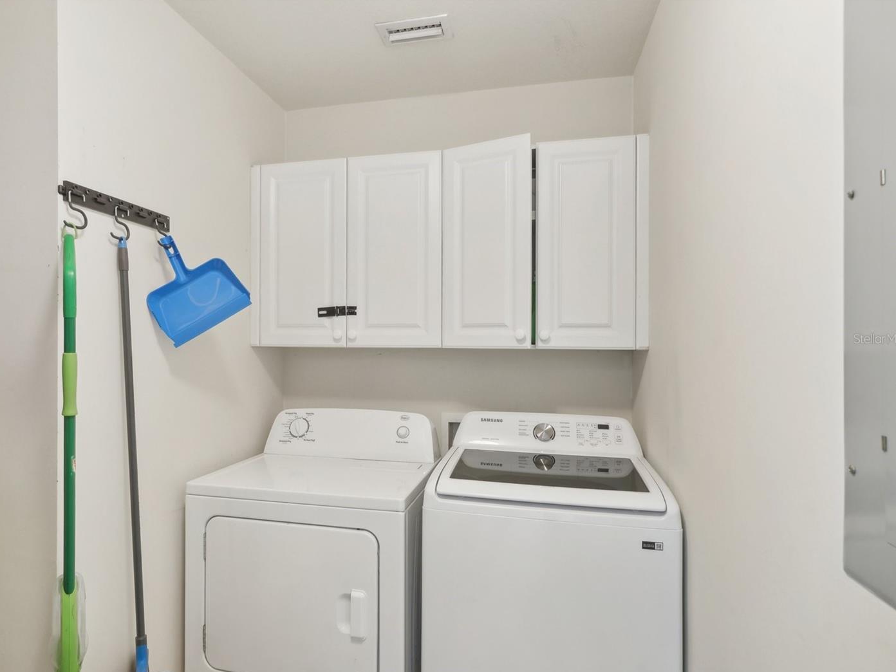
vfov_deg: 63.4
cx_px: 396
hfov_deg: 78.7
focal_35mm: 21
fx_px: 544
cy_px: 339
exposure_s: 1/2
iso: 400
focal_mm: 19
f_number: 8
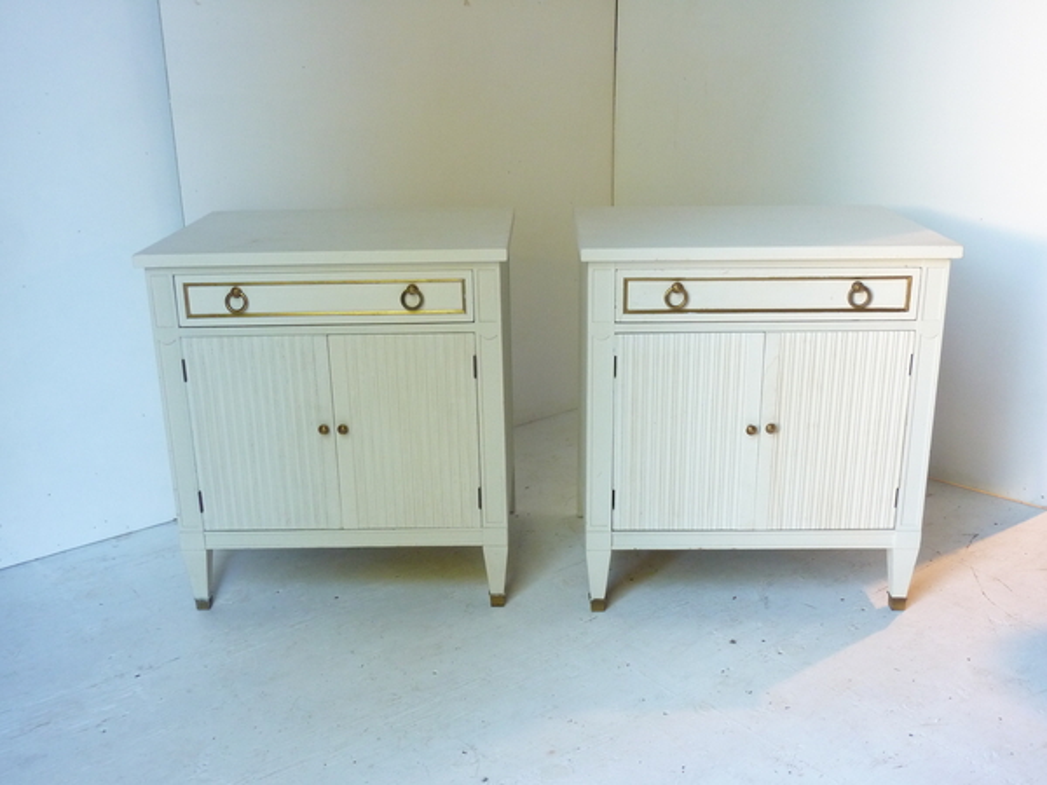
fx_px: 1059
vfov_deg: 40.7
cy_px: 392
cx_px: 524
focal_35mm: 35
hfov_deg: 52.6
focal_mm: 5.7
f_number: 3.5
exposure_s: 1/30
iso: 320
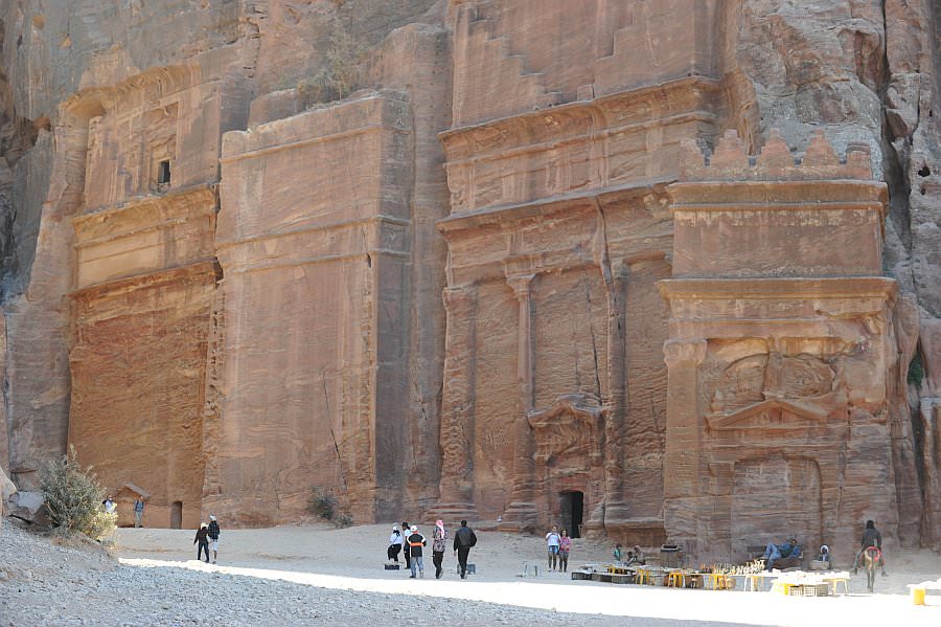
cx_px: 470
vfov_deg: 19.4
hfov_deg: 28.9
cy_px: 314
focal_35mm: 70
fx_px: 1829
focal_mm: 70
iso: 200
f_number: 5
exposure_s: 1/100
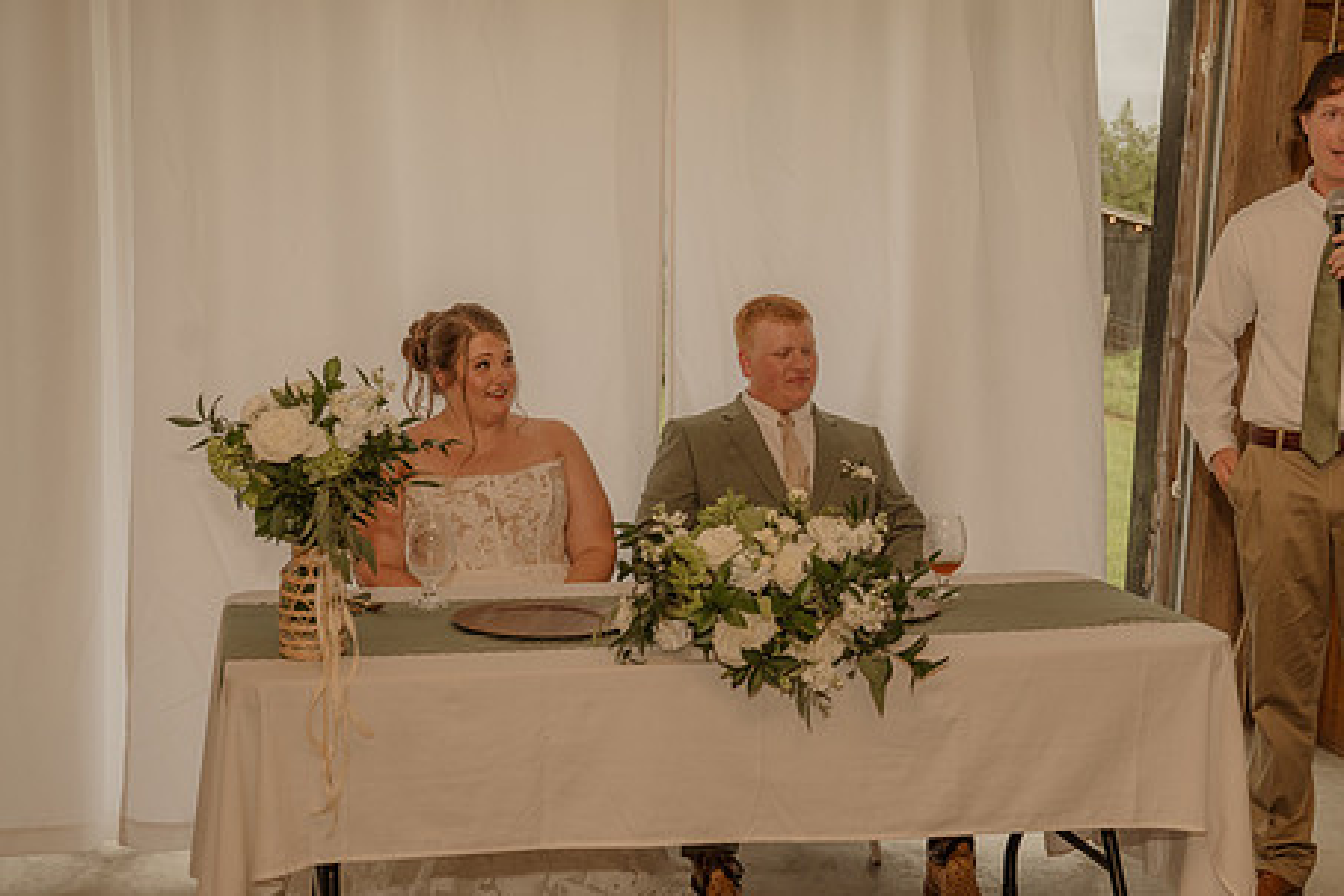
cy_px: 525
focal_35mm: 49
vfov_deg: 27.5
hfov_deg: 40.0
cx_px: 854
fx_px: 1829
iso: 500
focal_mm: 37
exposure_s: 1/200
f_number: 4
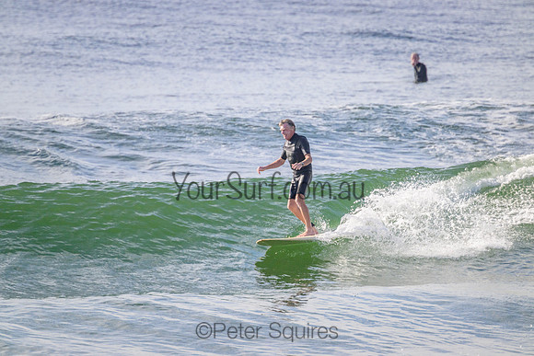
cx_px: 267
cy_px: 178
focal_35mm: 800
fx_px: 11869
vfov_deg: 1.7
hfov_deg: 2.6
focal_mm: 800
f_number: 11
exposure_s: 1/2000
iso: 1100
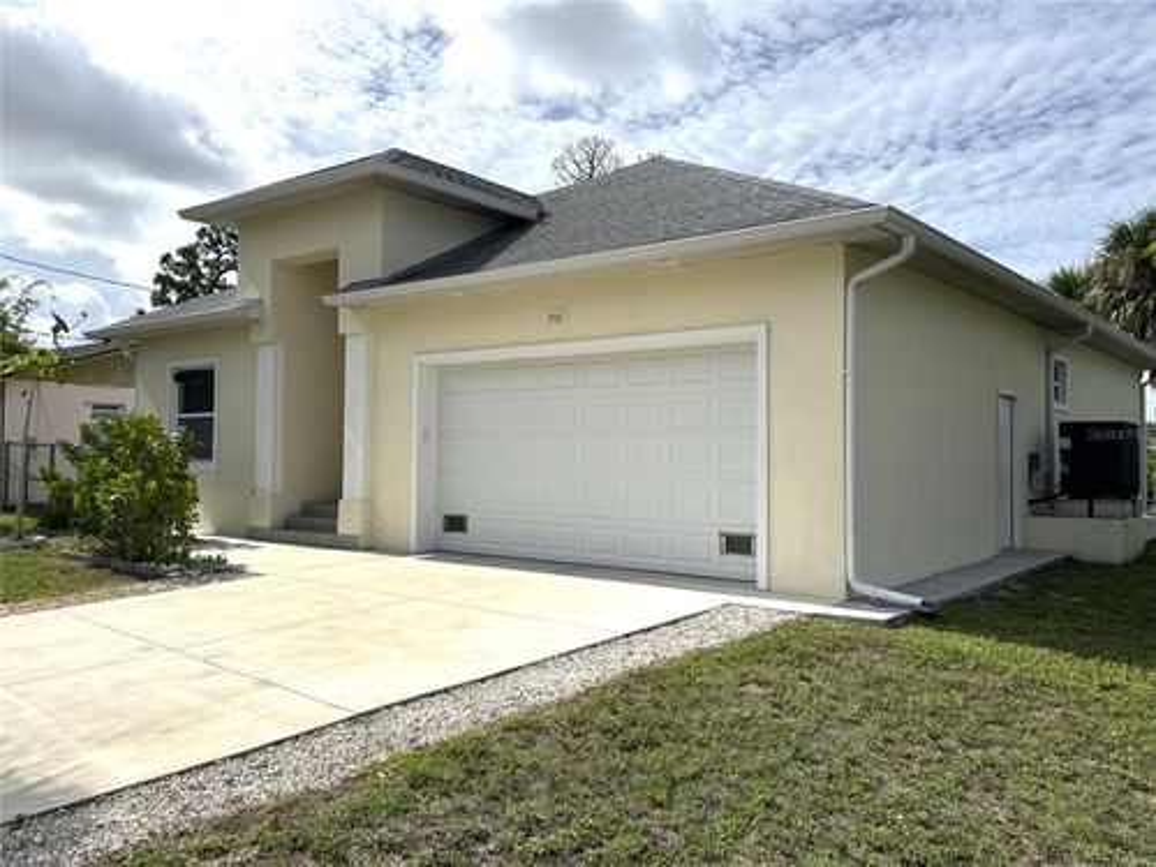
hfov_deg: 63.4
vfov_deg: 49.7
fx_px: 935
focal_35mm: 28
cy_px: 434
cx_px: 578
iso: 80
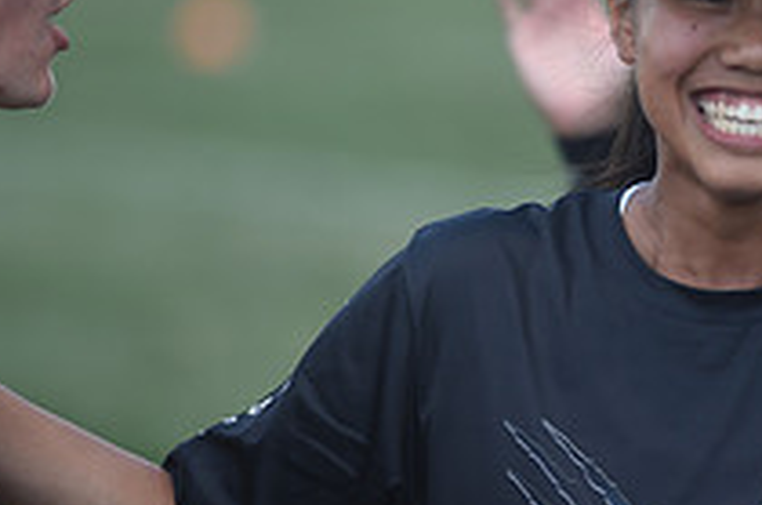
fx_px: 11679
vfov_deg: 2.5
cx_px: 646
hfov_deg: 3.7
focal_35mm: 553
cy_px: 125
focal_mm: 200
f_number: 2.8
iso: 100
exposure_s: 1/640
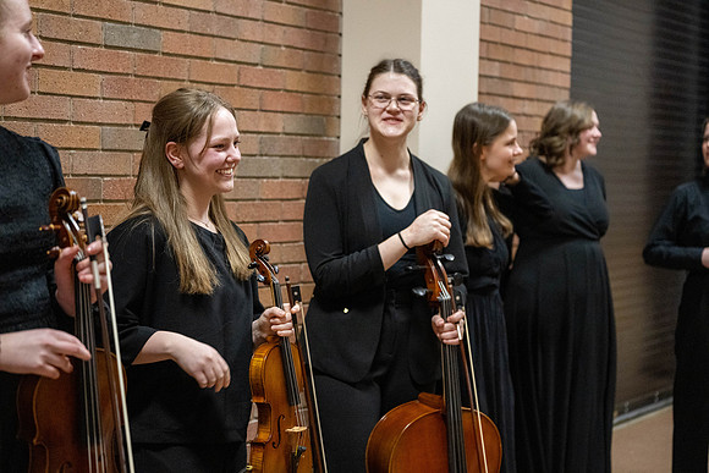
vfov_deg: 23.4
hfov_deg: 34.5
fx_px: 1142
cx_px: 354
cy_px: 236
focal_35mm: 58
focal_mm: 58
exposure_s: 1/250
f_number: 2.8
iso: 6400
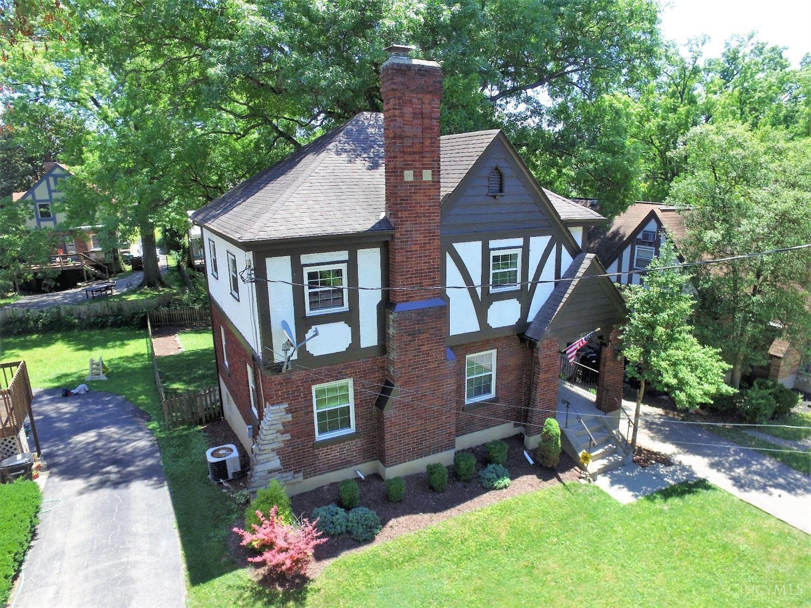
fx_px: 468
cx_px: 406
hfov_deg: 81.8
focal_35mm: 20
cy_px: 304
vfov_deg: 65.9
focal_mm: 3.61
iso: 100
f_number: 2.8
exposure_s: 1/395
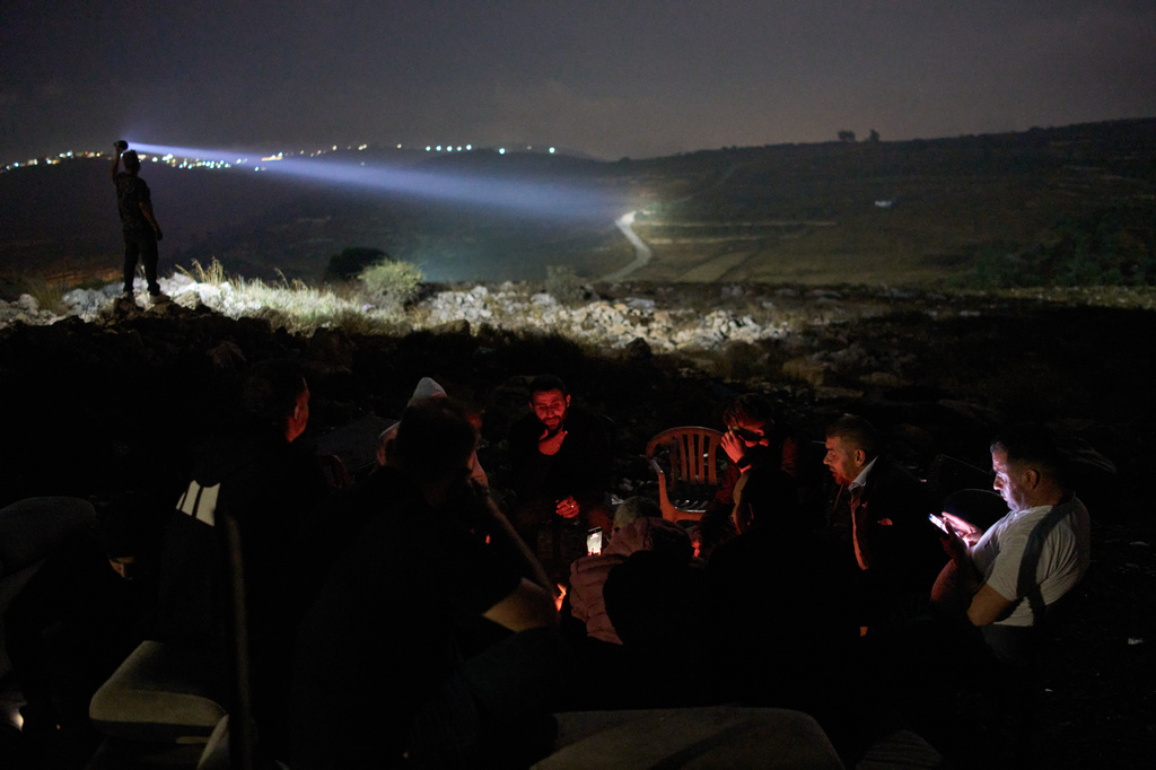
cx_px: 578
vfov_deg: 37.8
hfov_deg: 54.4
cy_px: 385
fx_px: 1123
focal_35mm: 35
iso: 12800
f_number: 2
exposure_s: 1/30
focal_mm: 35
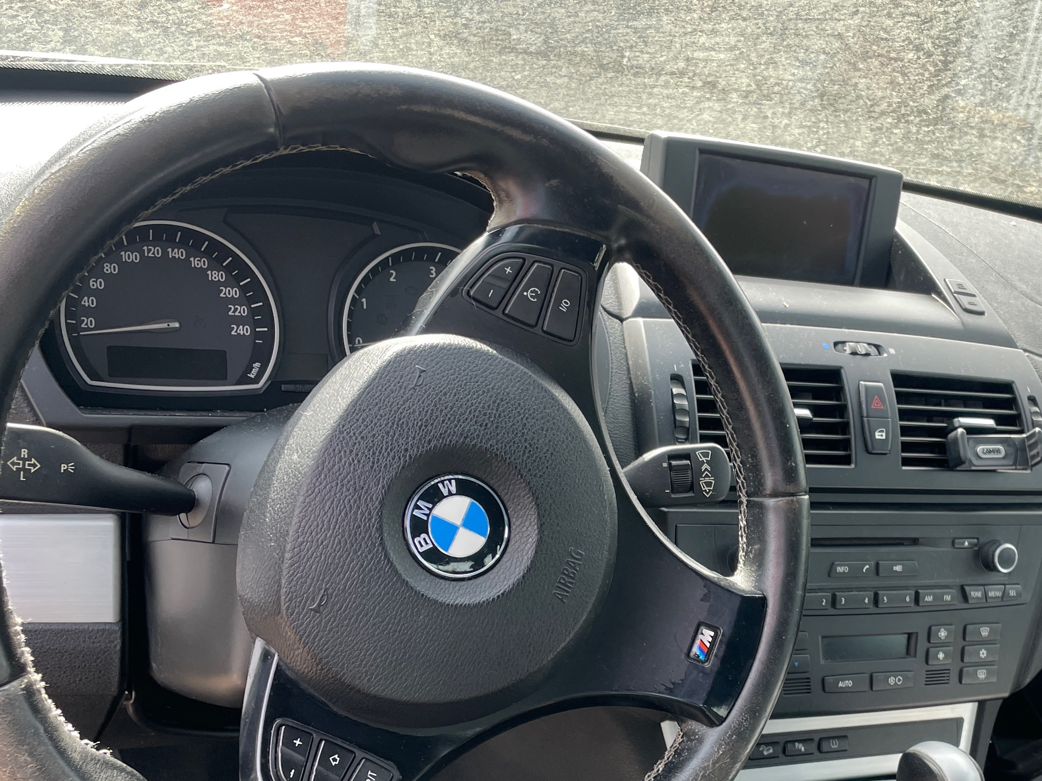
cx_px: 730
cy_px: 586
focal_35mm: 44
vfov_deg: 32.3
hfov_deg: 42.1
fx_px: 1324
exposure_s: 1/147
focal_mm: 4.2
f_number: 1.6
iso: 32
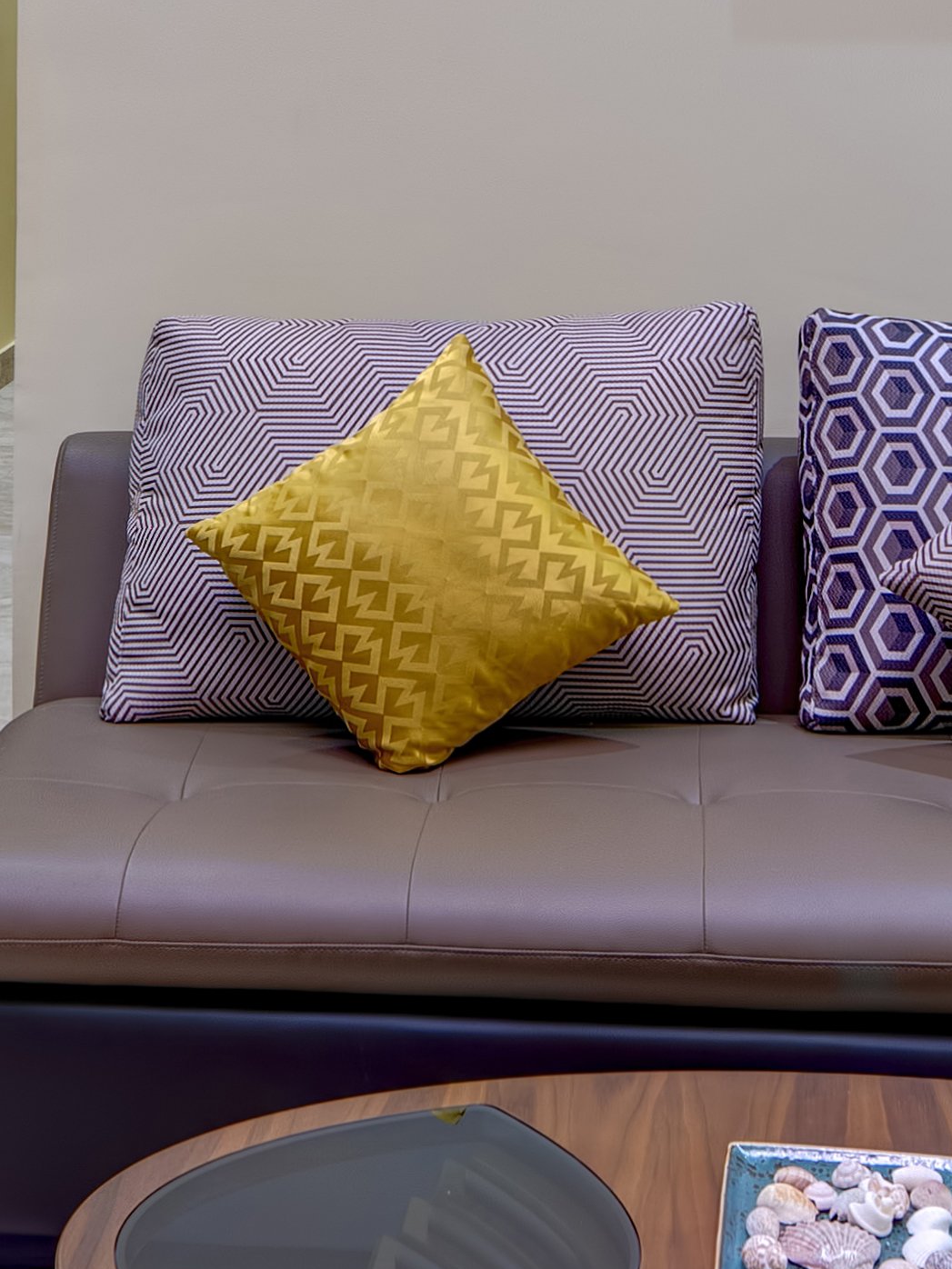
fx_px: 2603
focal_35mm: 71
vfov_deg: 25.6
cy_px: -96
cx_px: 436
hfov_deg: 20.7
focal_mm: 14
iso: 100
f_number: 8
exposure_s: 1/1.25
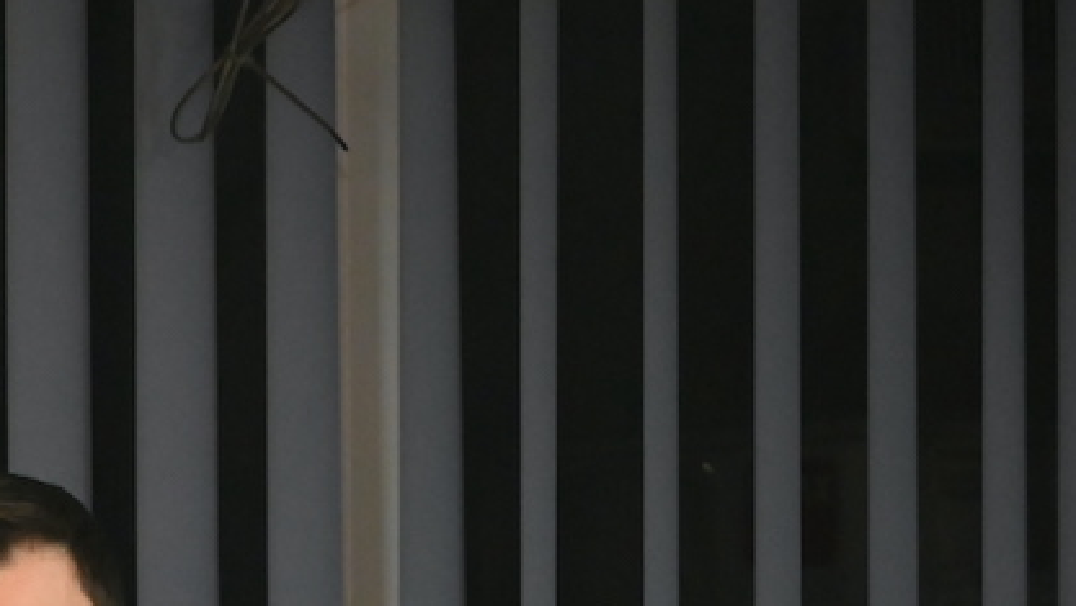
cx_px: -477
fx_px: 6422
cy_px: 887
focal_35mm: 225
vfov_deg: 5.4
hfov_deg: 9.3
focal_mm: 70
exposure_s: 1/60
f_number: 4
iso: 4500
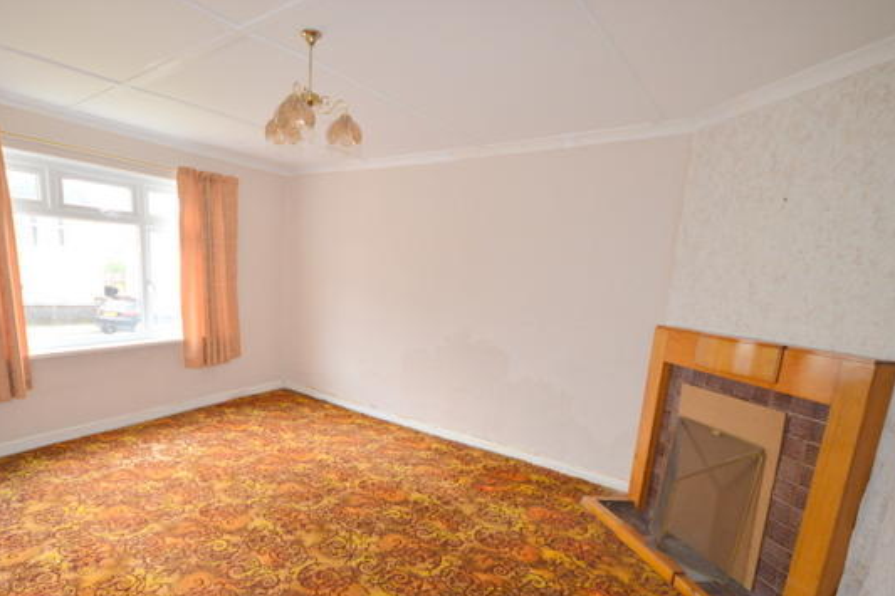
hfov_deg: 89.5
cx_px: 386
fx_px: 447
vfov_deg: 66.8
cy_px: 354
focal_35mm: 18
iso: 400
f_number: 4
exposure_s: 1/80
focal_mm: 10
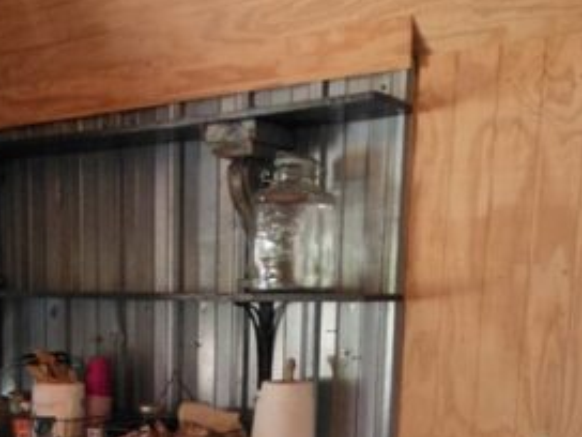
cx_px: 208
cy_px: 467
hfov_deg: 38.6
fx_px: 824
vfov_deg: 27.4
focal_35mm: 49
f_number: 1.9
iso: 1000
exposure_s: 1/40
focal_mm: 2.2
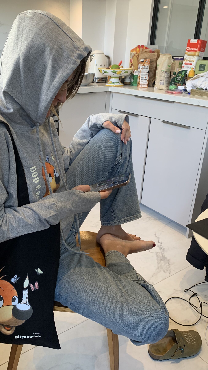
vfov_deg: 64.3
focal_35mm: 30
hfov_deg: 38.7
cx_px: 76
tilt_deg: -24.4
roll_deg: -0.4
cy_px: 188
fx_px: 294
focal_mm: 4.25
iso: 100
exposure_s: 1/100
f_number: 1.8
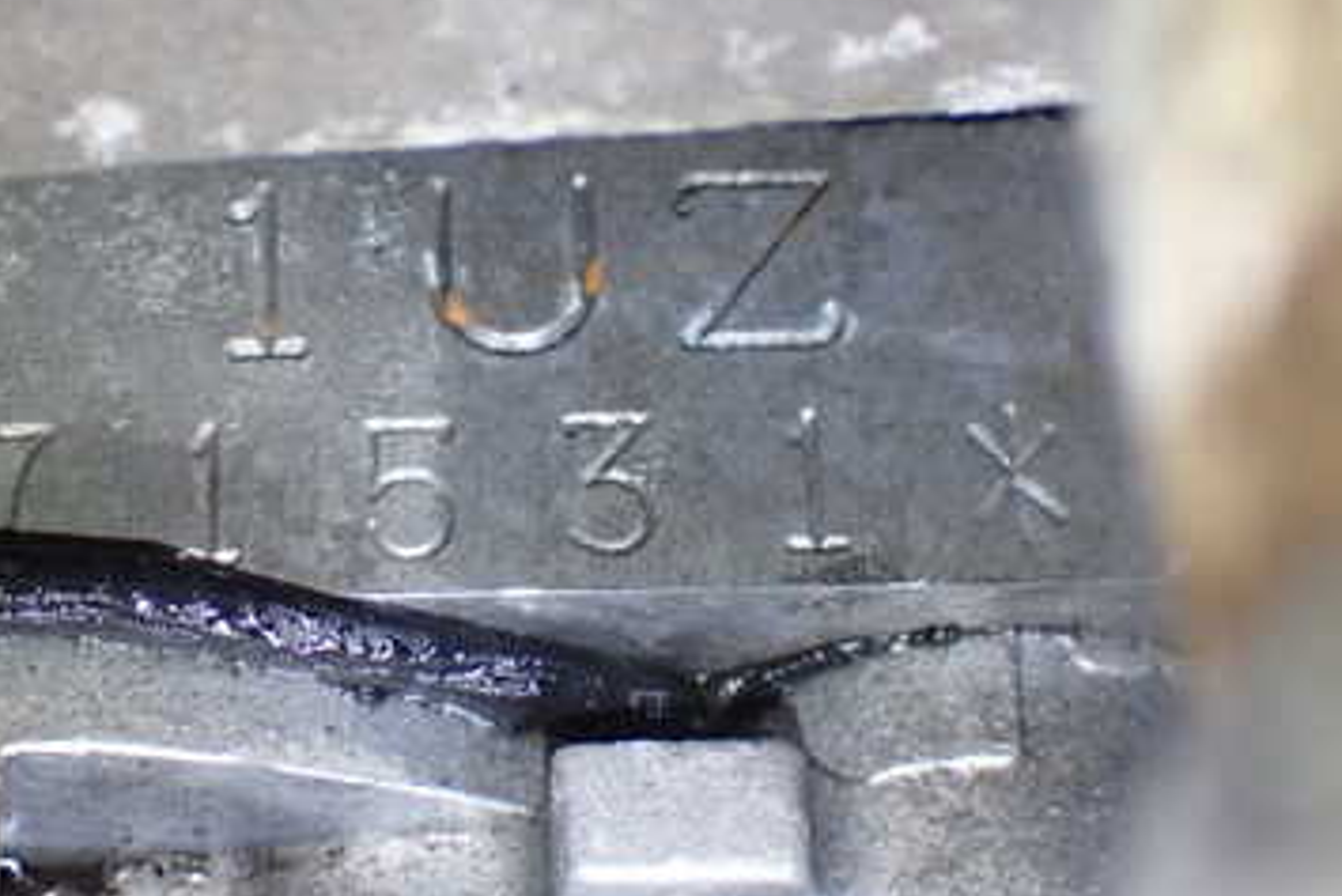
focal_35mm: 109
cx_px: 389
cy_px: 457
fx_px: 4065
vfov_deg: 12.6
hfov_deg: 18.7
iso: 800
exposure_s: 1/100
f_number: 3.6
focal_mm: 11.09
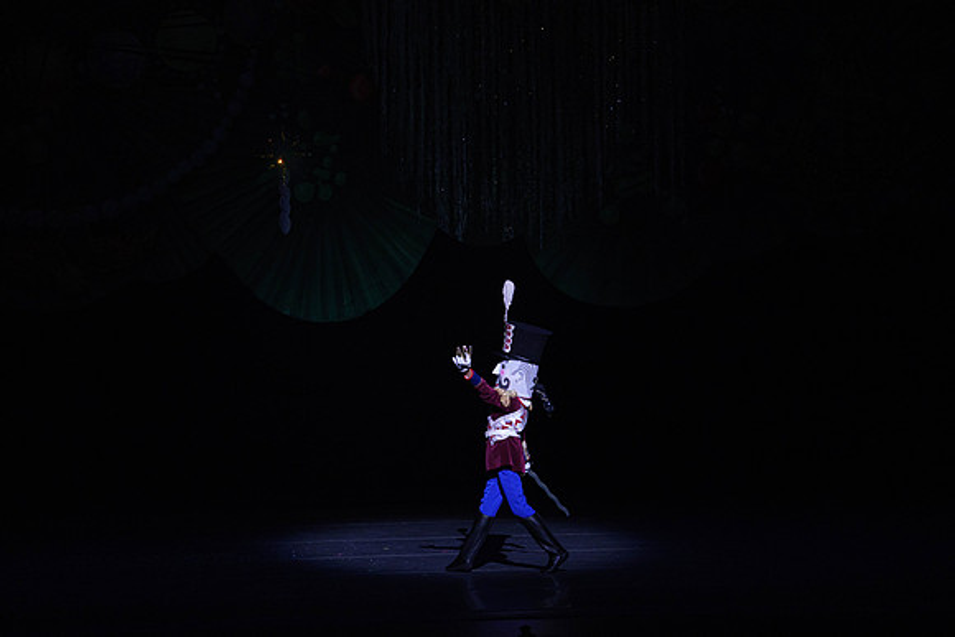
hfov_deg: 10.3
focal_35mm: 200
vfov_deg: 6.9
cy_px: 318
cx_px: 478
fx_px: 5307
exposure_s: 1/320
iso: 5000
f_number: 6.3
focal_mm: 200
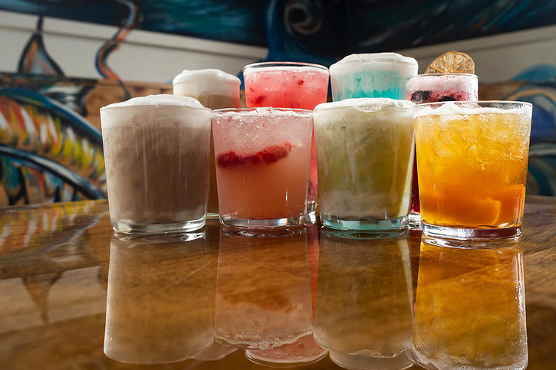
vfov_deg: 37.8
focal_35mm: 35
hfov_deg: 54.2
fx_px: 540
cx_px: 321
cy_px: 167
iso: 400
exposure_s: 1/80
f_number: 5.6
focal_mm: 24
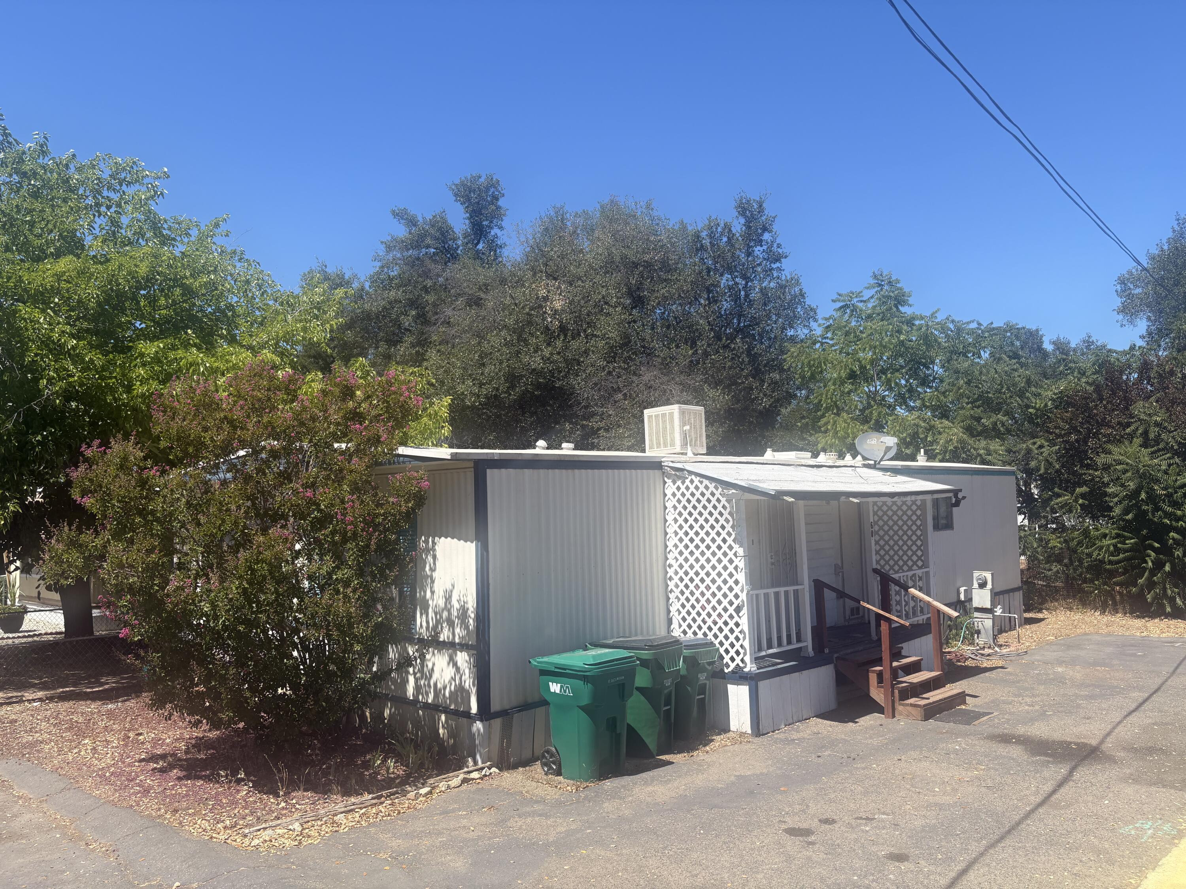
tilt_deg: +4.4
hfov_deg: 67.3
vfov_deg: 53.1
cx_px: 593
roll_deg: +1.2
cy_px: 444
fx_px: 891
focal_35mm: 26
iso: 50
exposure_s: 1/2364
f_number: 1.6
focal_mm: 5.96
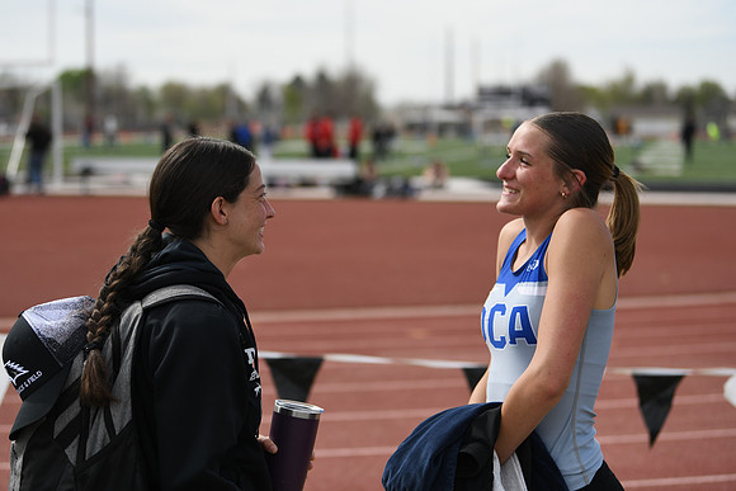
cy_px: 246
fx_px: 1431
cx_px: 368
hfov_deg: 28.8
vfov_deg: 19.5
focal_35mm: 70
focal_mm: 70
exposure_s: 1/6400
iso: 320
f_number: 2.8
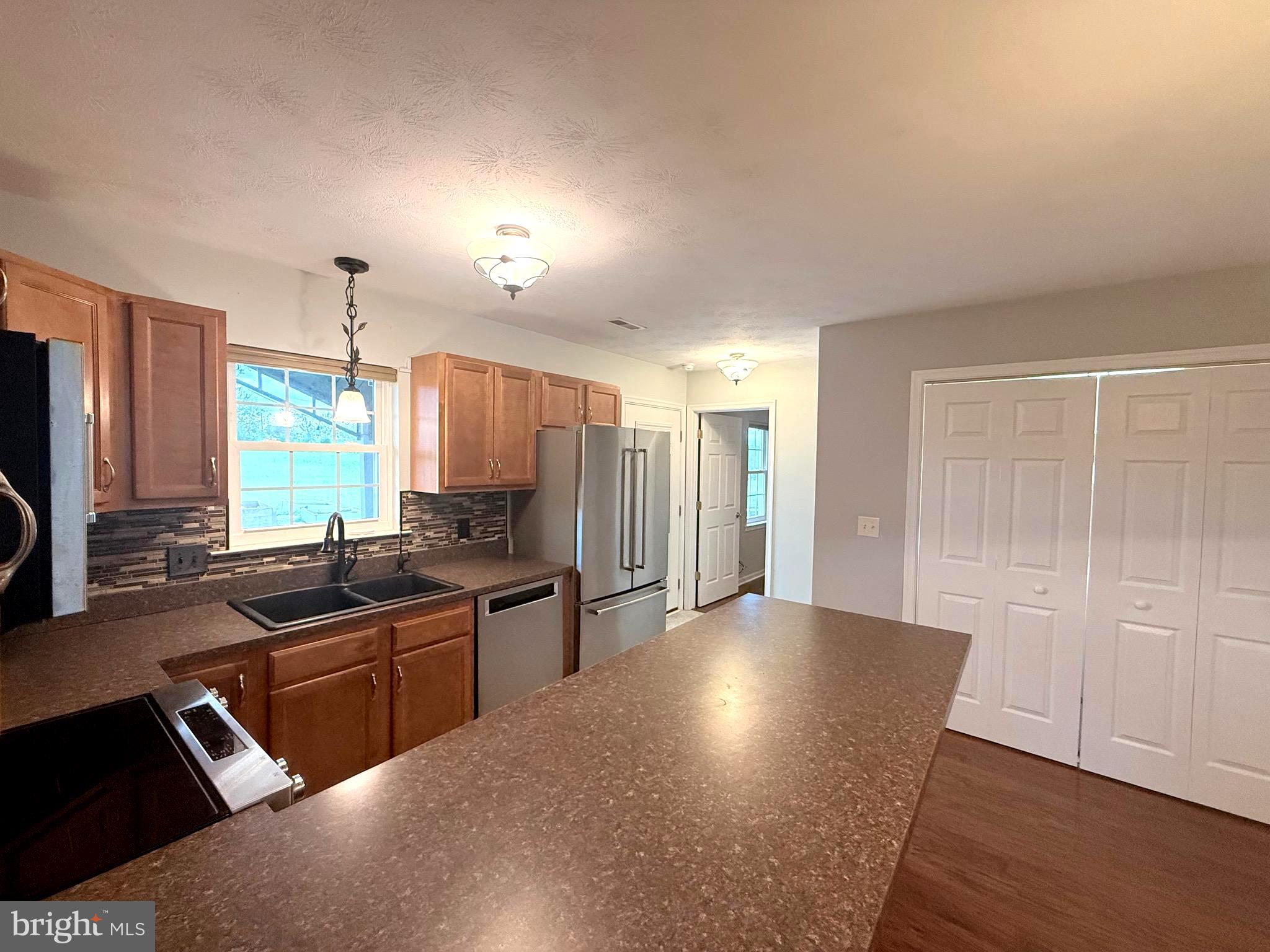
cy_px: 476
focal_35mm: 14
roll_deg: -1.2
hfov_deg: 102.1
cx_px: 635
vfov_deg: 85.7
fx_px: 514
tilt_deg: -2.0
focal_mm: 2.22
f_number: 2.2
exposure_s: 1/120
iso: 400
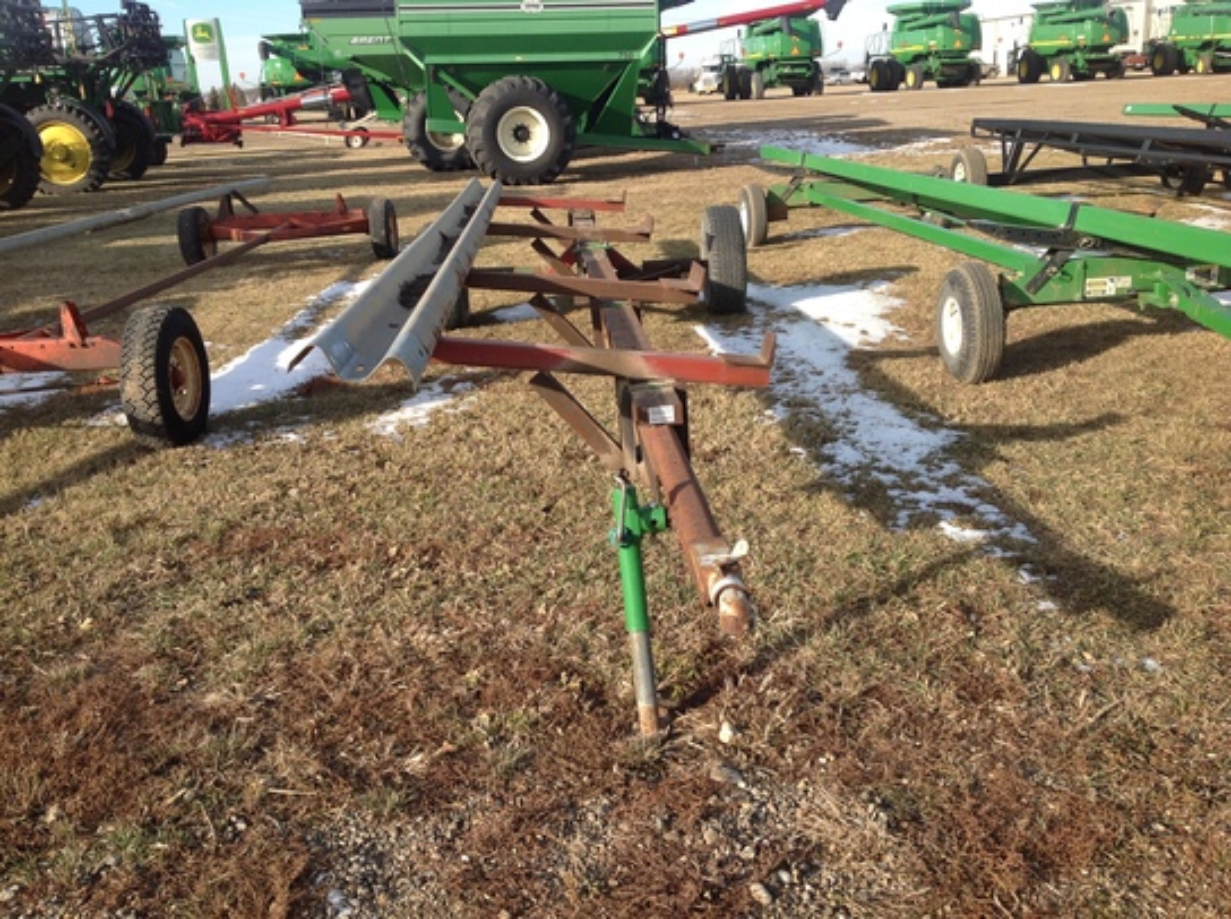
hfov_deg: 52.7
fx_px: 1242
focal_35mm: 35
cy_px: 460
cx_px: 616
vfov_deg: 40.6
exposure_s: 1/817
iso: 50
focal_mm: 4.28
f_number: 2.4
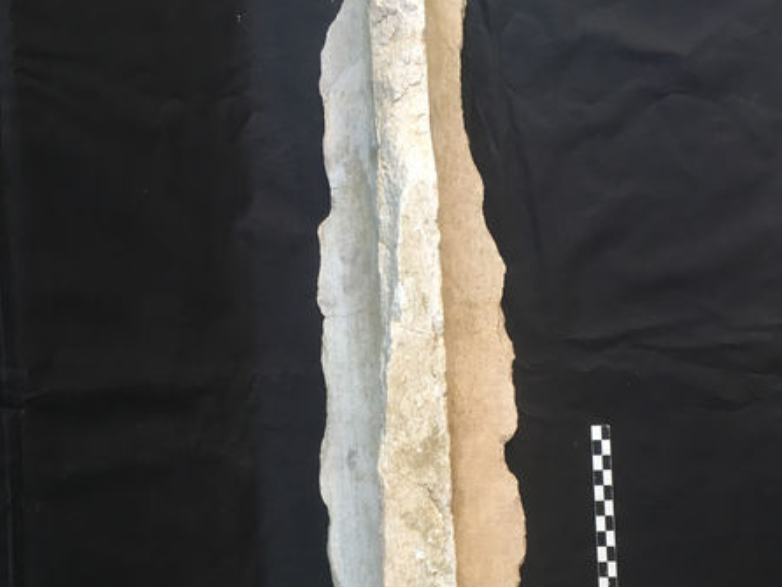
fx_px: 882
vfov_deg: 36.7
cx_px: 391
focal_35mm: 39
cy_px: 364
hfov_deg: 47.8
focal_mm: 4.15
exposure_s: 1/33
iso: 64
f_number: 2.2
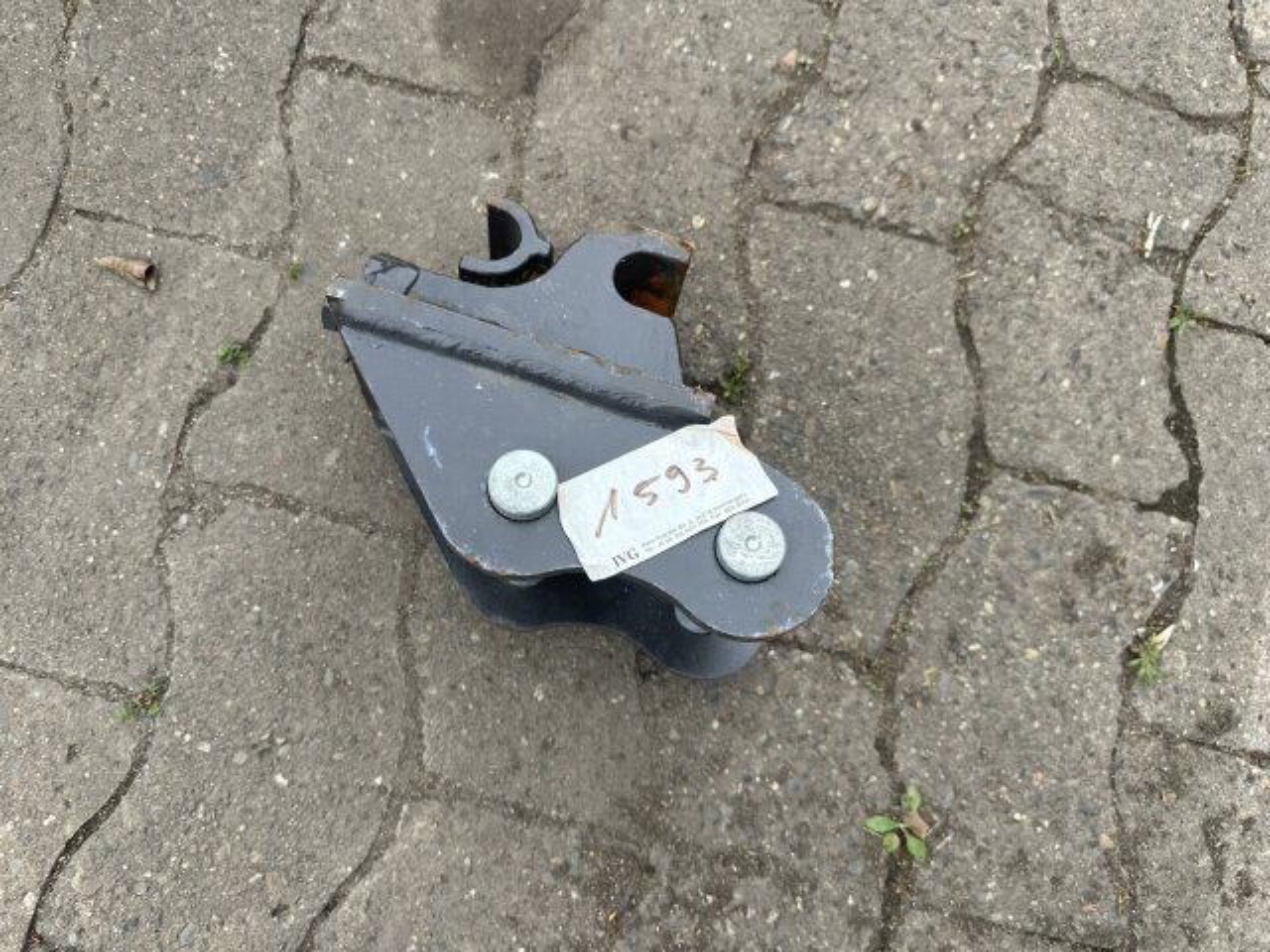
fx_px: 881
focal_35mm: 24
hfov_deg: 71.6
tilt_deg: -83.0
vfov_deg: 56.8
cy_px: 476
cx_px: 635
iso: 80
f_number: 1.78
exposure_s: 1/971
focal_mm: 6.86
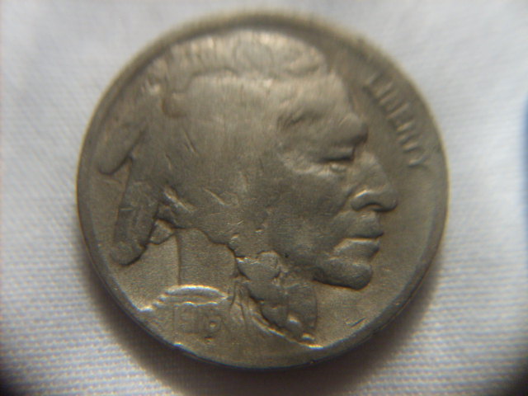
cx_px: 264
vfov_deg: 40.7
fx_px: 534
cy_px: 198
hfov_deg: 52.6
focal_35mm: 35
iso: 120
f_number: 2.8
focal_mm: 5.8
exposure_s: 1/30
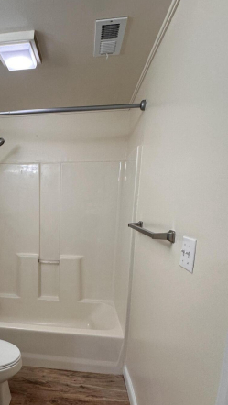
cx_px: 47
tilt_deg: -12.4
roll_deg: -1.1
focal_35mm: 23
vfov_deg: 77.3
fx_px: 247
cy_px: 252
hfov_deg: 47.0
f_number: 2.2
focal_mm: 2.22
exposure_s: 1/120
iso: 125
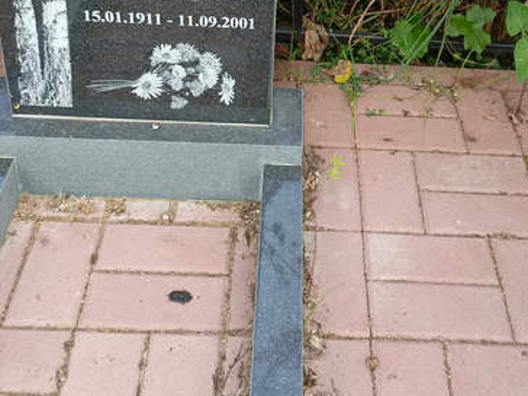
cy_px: 45
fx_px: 839
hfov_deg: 34.8
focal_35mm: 55
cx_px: 313
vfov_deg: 25.8
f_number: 1.69
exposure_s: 1/101
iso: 116
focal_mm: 4.76
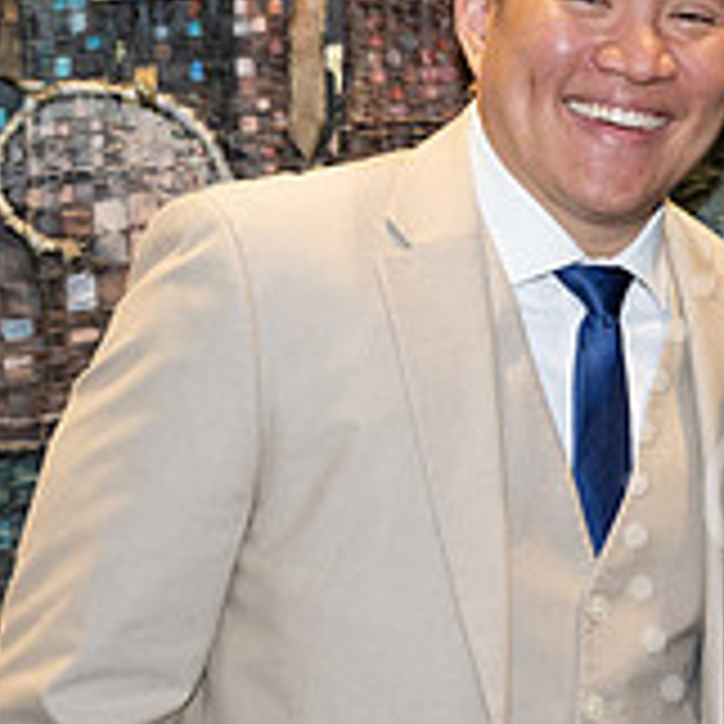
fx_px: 3975
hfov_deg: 10.1
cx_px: 1052
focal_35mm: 168
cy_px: 506
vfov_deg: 10.4
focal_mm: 55
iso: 1000
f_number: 5
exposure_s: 1/125
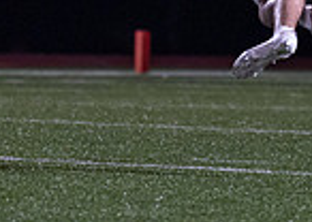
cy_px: -28
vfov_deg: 2.0
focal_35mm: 709
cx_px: 296
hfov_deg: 2.8
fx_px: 6277
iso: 2000
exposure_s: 1/1000
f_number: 2.8
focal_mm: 122
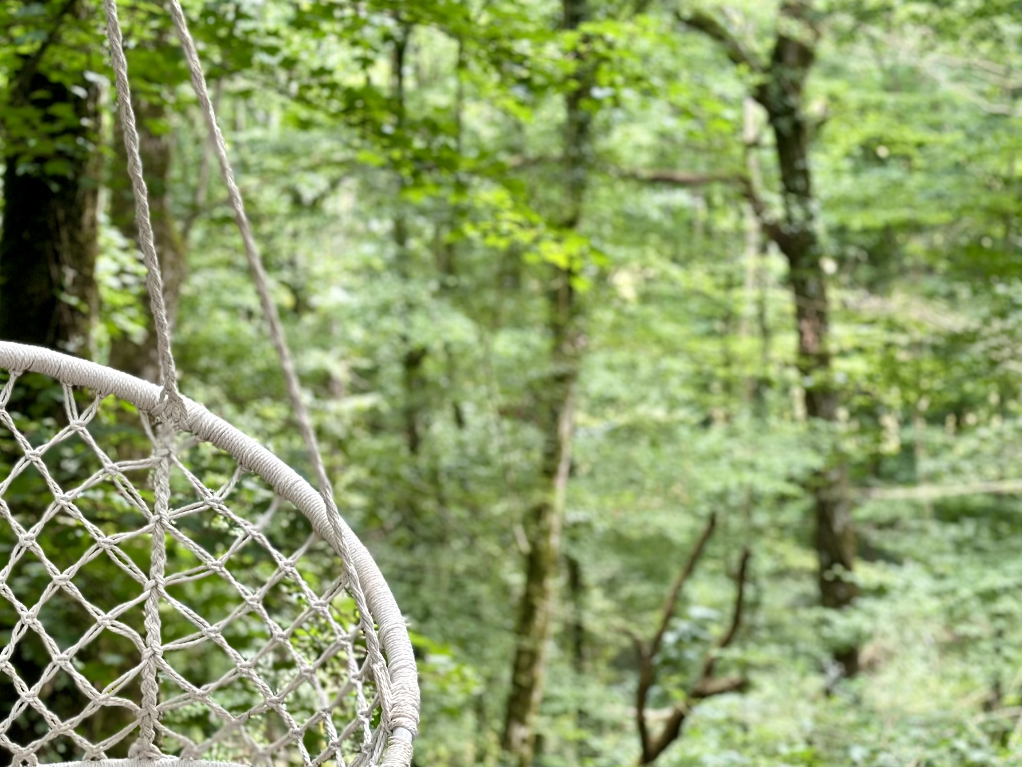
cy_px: 494
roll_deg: -0.8
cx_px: 481
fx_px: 2480
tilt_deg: -10.6
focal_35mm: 84
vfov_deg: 17.5
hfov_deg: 23.3
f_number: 1.78
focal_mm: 6.86
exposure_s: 1/121
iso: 80
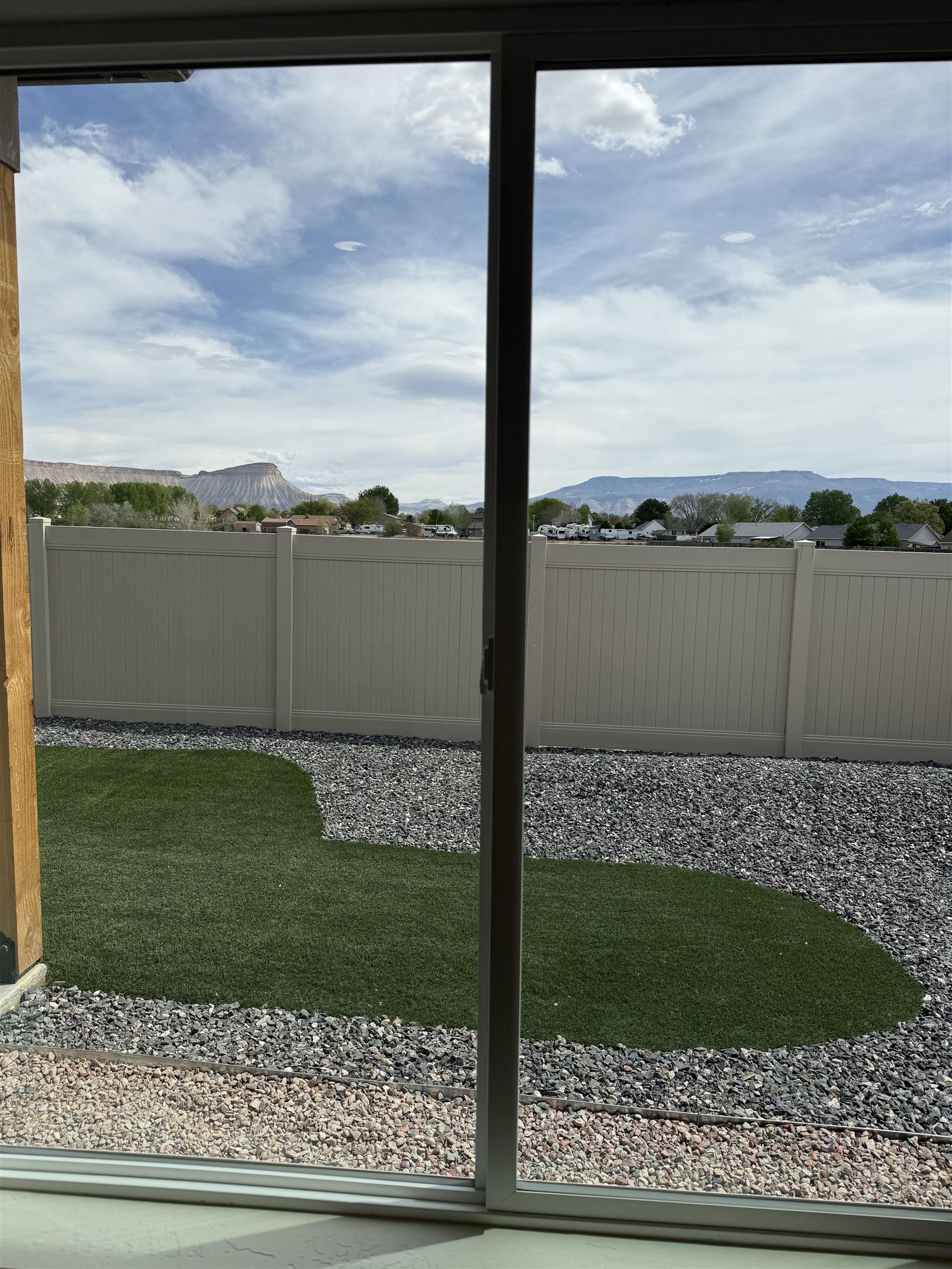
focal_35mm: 24
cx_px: 476
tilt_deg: -5.4
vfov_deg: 71.6
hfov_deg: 56.8
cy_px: 634
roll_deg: +0.0
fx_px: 880
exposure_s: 1/4975
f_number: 1.78
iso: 80
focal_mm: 6.76
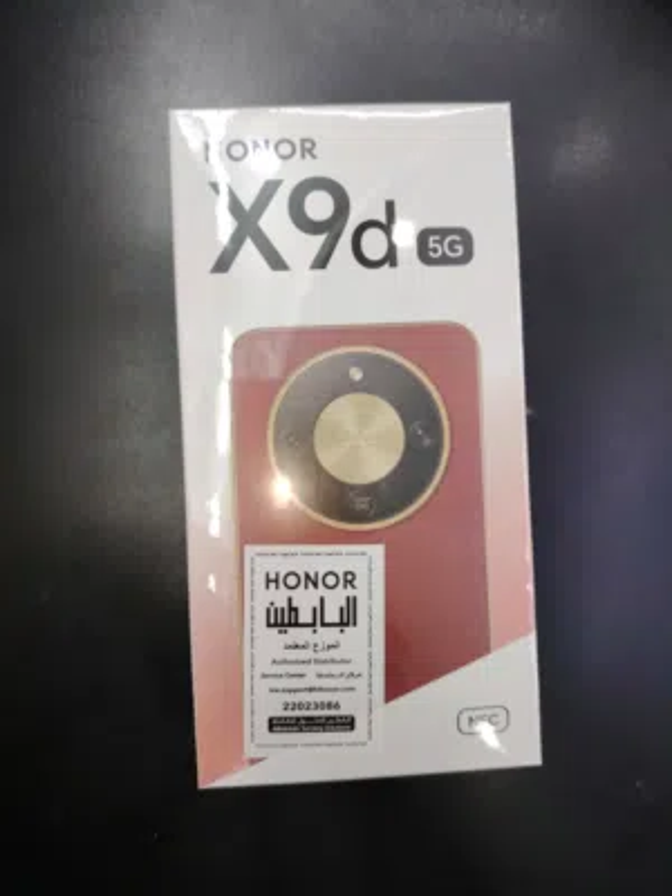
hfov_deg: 56.8
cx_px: 336
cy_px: 448
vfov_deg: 71.6
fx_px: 621
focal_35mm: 24
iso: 154
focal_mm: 5.25
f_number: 1.75
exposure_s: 1/100
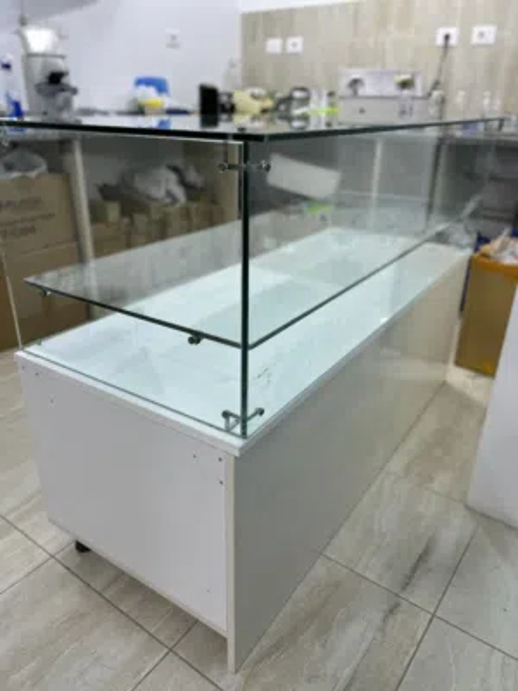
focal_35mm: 26
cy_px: 346
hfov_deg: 53.1
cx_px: 259
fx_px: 519
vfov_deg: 67.3
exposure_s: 1/105
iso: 64
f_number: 1.5
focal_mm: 5.7
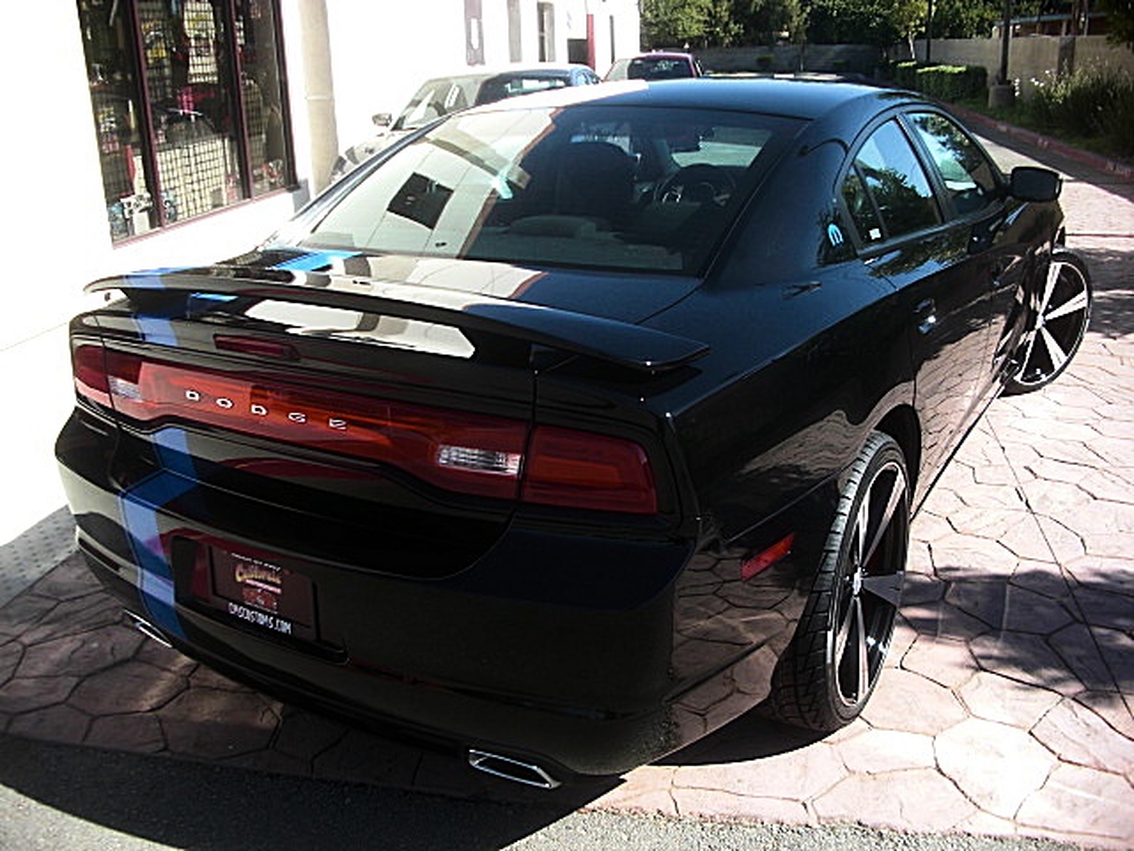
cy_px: 426
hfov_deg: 51.4
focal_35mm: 36
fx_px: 1179
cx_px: 567
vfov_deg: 39.7
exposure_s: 1/320
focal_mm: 6.3
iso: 50
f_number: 2.8
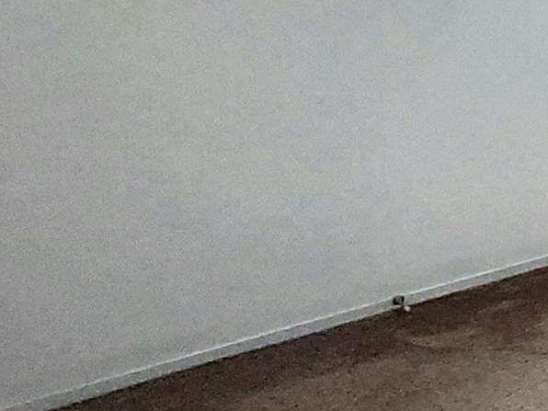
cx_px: 1140
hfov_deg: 17.9
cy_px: 12
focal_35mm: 67
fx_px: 1061
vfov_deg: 21.3
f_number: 2.2
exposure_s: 1/120
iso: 100
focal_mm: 1.74
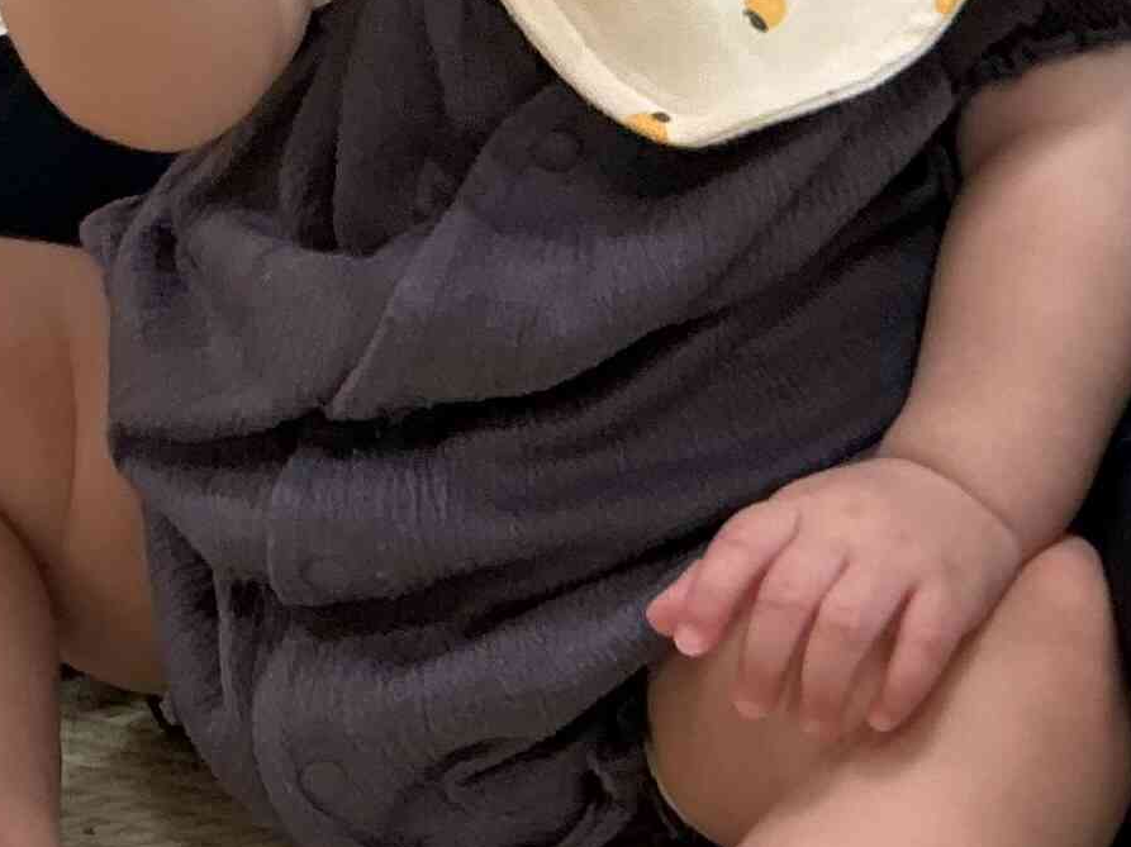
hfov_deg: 13.9
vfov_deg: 11.3
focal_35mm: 131
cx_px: 1792
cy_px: 124
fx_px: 4278
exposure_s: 1/60
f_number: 1.8
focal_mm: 3
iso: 50
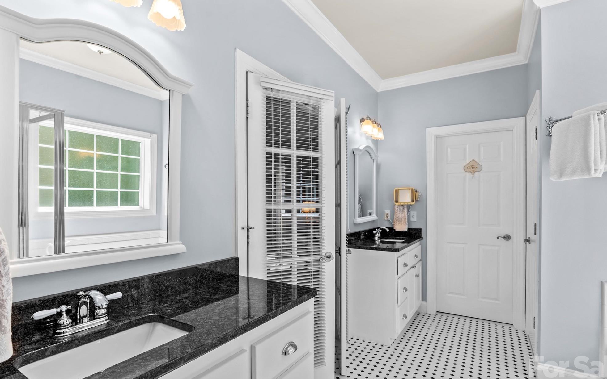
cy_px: 206
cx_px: 311
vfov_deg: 67.9
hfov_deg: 94.3
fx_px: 281
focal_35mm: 17
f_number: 8
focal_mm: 16
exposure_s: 1/13
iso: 100
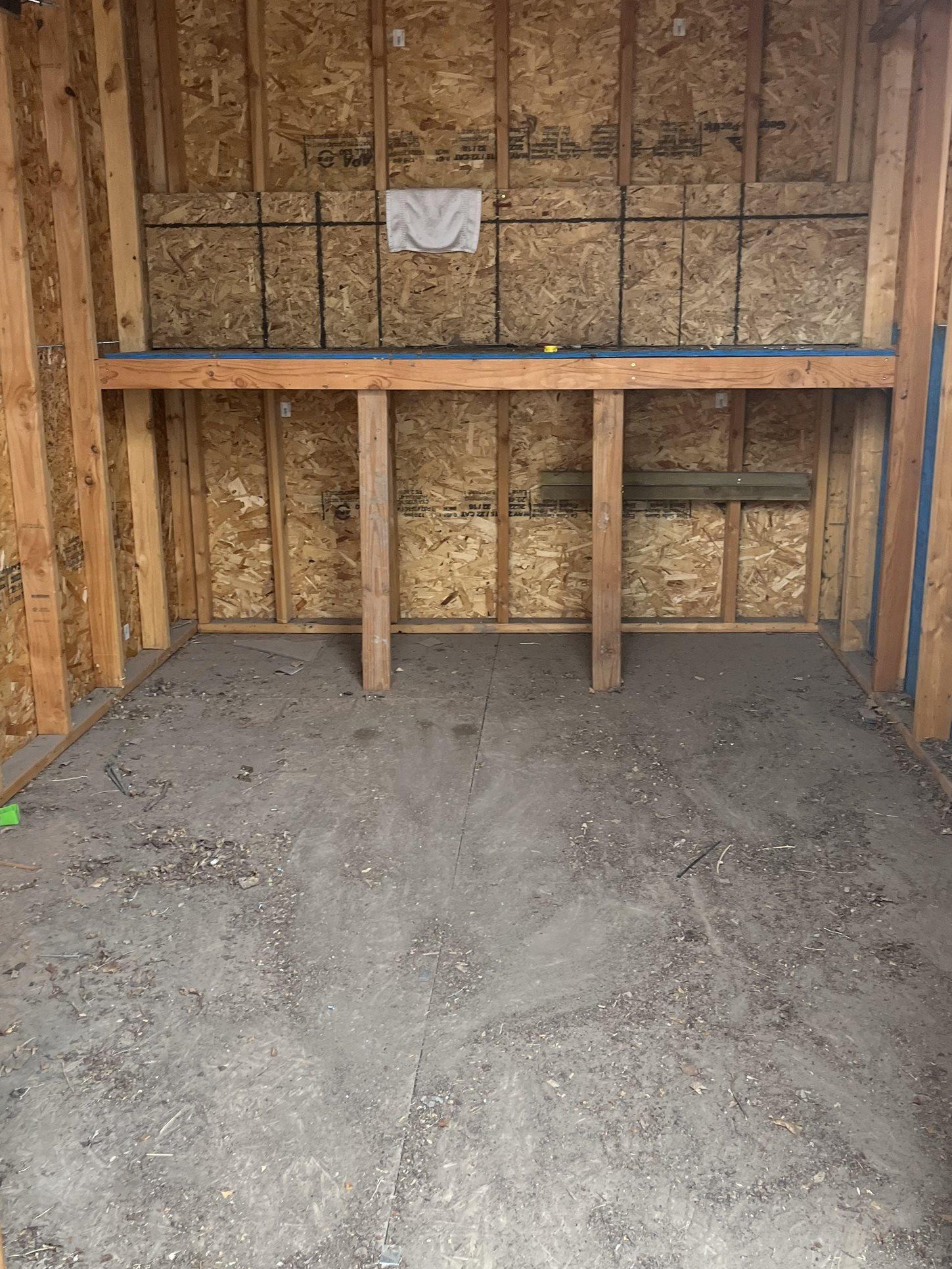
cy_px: 596
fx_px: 1137
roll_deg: +2.2
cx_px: 468
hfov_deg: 45.4
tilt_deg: -17.8
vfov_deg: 58.3
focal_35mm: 31
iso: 125
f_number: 1.6
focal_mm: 5.1
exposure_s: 1/121
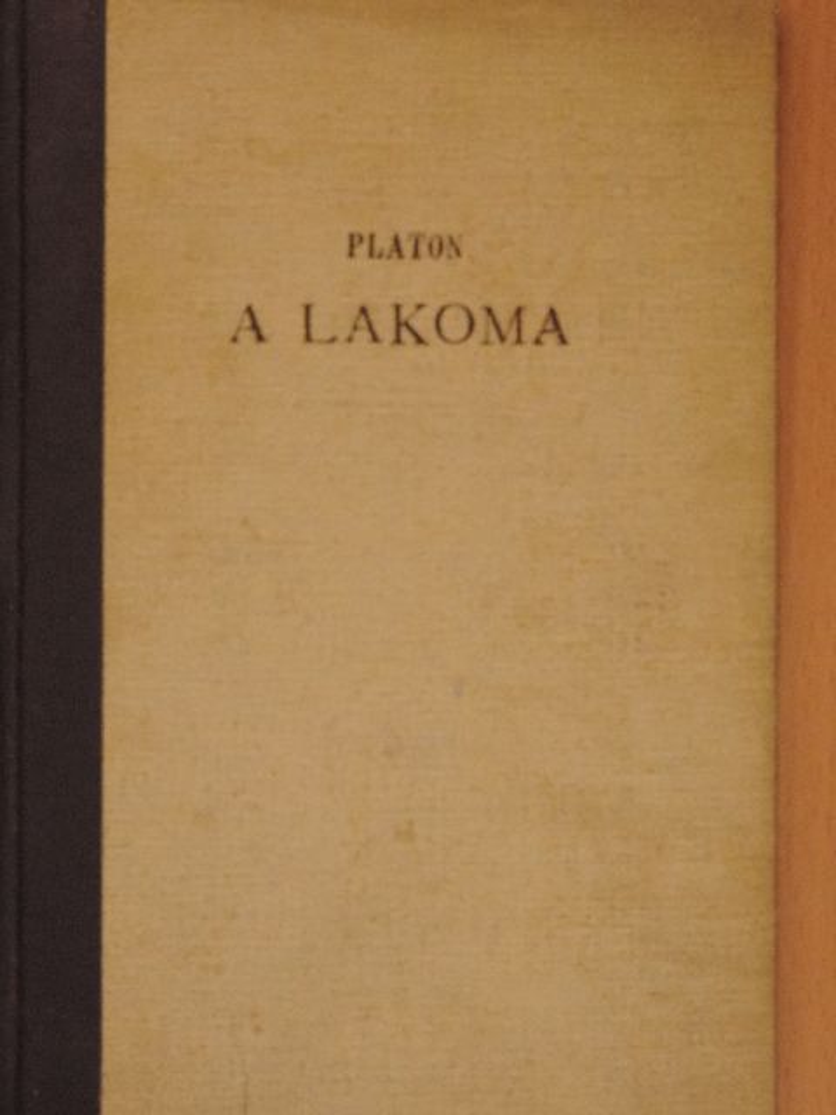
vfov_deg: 19.6
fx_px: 3220
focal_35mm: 100
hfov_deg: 14.8
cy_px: 558
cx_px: 418
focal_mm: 17.8
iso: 800
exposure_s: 1/100
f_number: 4.1
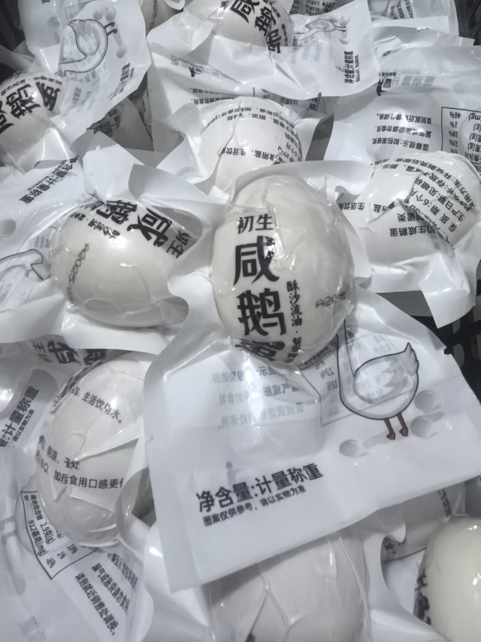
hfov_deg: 51.3
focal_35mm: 27
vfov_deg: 65.3
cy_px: 321
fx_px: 500
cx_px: 240
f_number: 2.2
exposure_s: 1/50
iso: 1000
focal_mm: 1.76
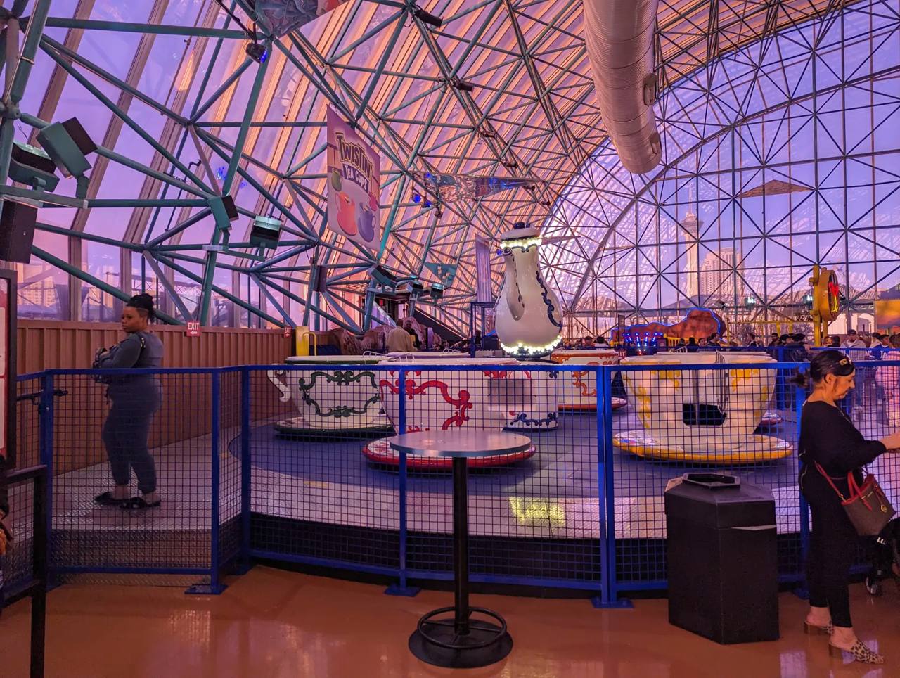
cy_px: 339
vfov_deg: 56.9
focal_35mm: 24
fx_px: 625
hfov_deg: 71.5
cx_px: 450
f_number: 1.85
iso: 45
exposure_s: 1/120
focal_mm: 6.81
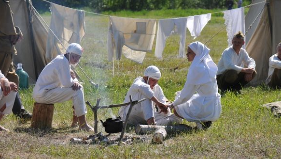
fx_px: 1481
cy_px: 82
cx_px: 164
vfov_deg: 6.1
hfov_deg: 10.8
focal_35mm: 199
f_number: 5.6
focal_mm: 105
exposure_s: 1/800
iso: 200
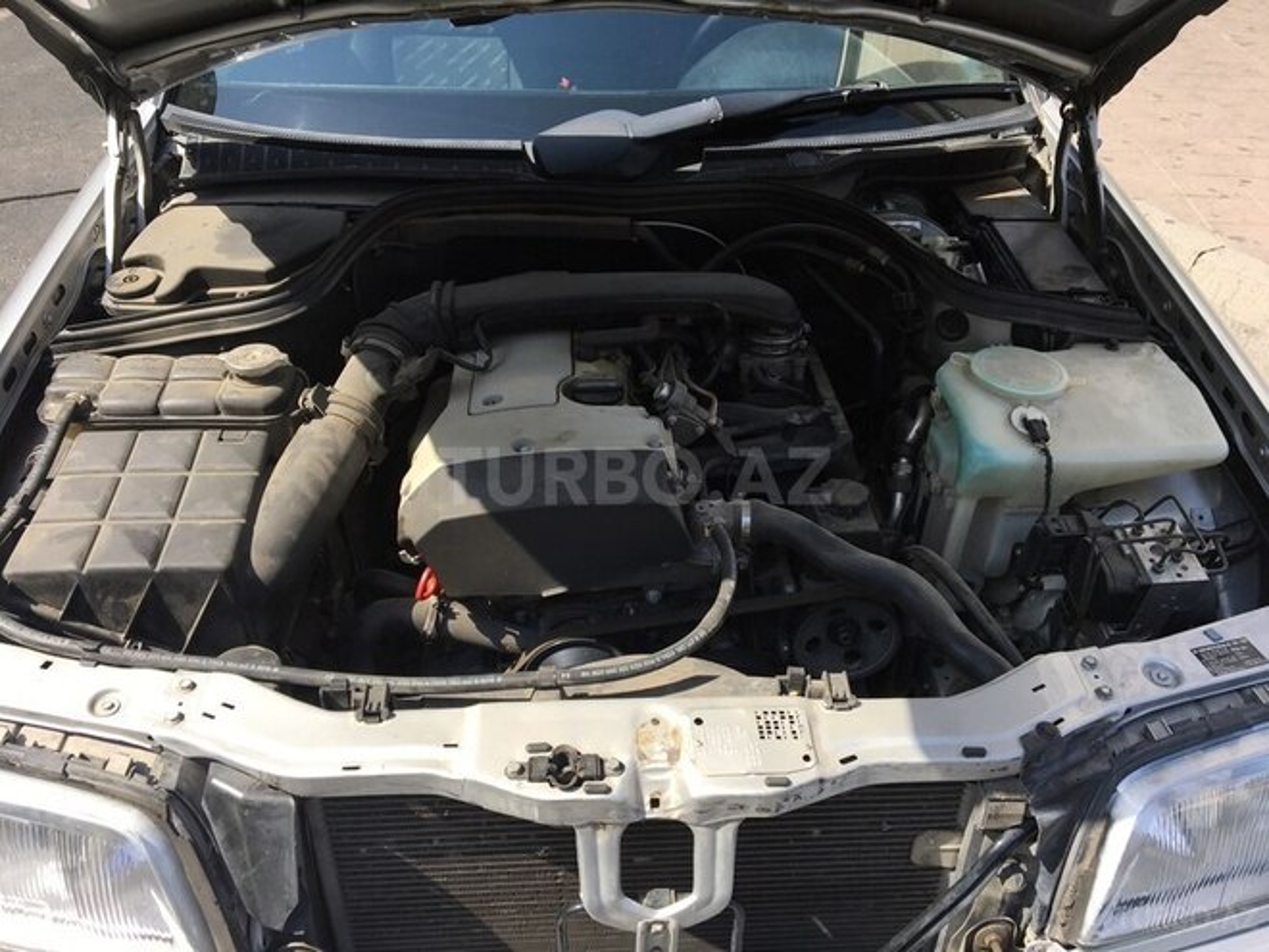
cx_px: 634
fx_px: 1063
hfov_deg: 61.7
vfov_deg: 48.2
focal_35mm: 29
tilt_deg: -35.8
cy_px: 476
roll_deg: -2.4
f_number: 2.2
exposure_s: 1/686
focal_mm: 4.15
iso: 25
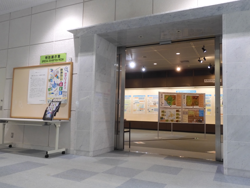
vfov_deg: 46.8
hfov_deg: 60.0
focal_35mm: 30
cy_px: 94
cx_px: 125
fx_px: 217
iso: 250
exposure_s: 1/30
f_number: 3.5
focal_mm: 5.4
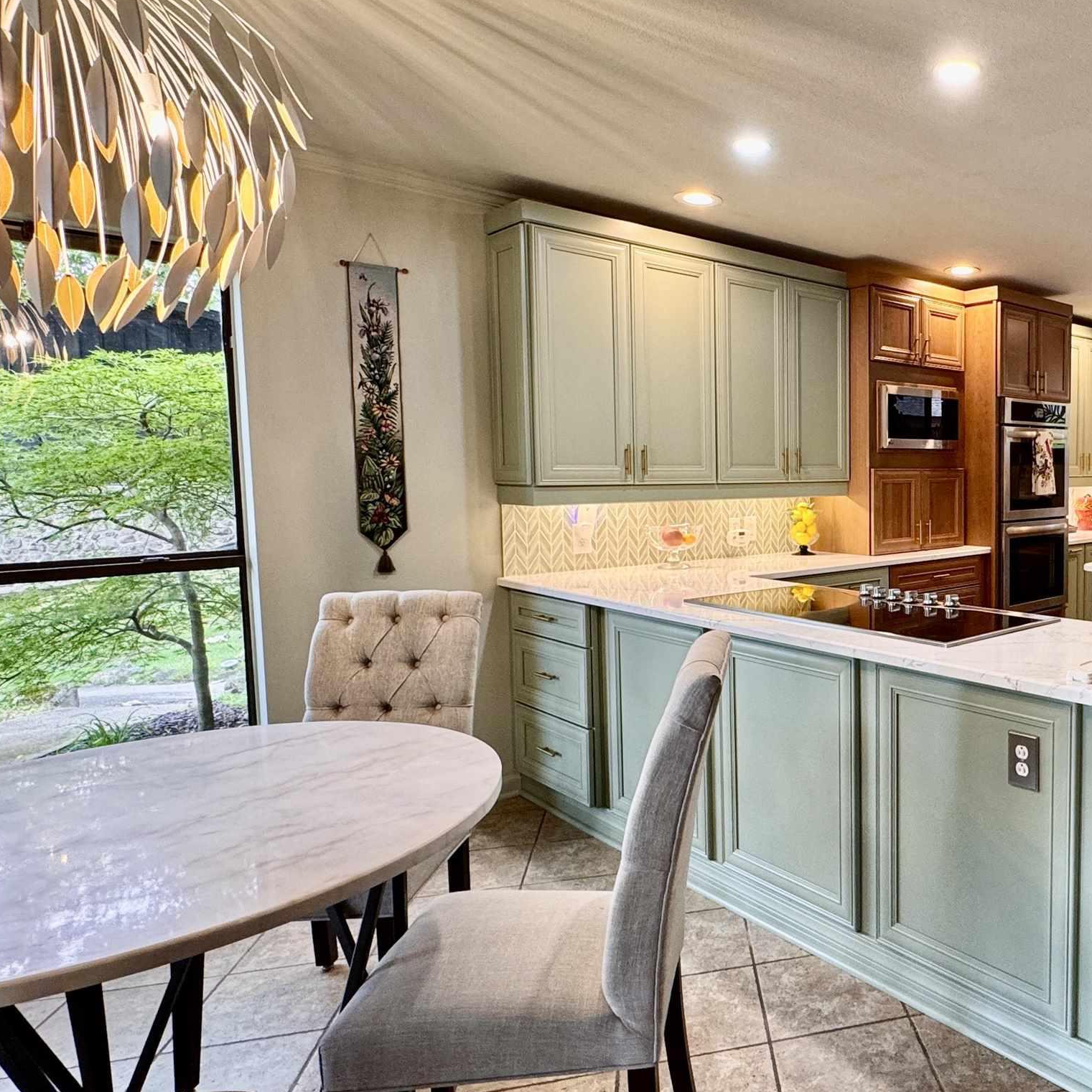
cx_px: 911
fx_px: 892
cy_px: 531
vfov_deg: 62.9
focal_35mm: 25
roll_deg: -0.3
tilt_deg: -4.7
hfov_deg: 57.1
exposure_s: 1/60
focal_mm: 2.22
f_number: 2.2
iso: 160
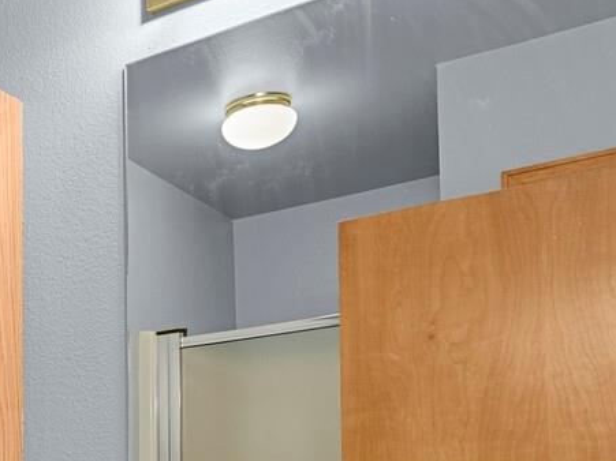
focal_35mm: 58
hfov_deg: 24.5
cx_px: -342
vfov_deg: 23.2
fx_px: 1032
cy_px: 546
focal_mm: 17
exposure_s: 3
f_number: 6.3
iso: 250
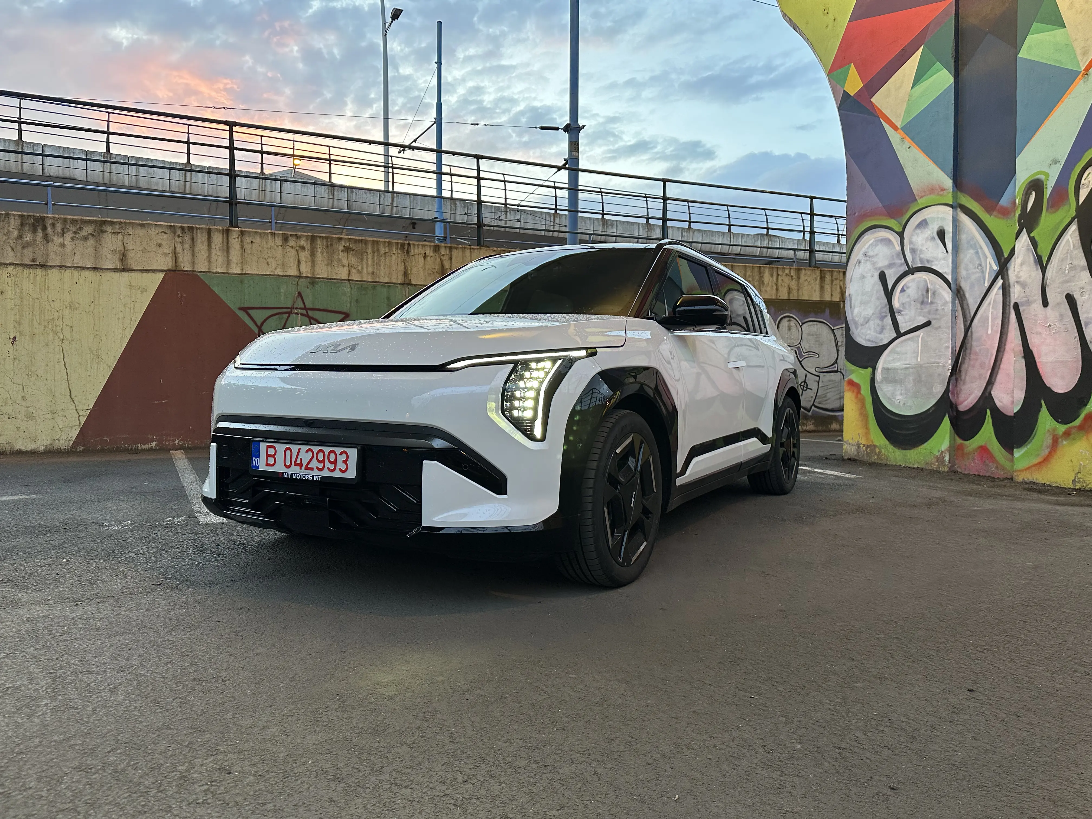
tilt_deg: -0.9
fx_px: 757
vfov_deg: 56.8
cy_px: 410
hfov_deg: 71.6
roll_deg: -0.8
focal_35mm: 24
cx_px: 546
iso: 200
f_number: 1.78
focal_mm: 6.86
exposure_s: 1/52
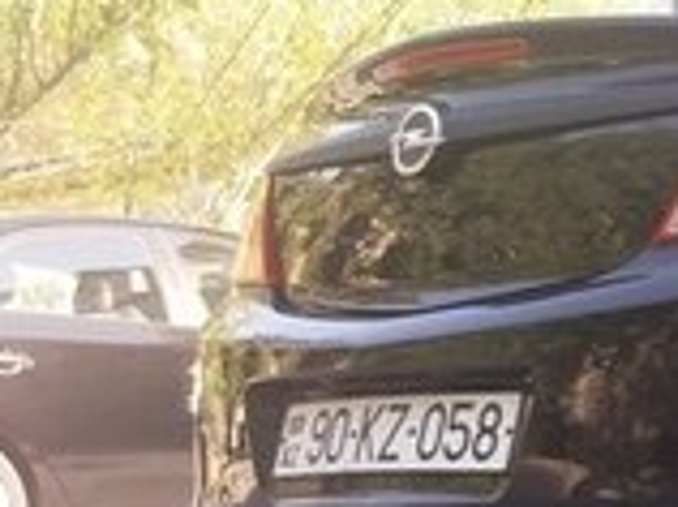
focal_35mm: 117
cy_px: 342
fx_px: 2288
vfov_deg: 12.6
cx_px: 1210
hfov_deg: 14.8
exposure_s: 1/125
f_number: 1.9
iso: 64
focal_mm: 3.7
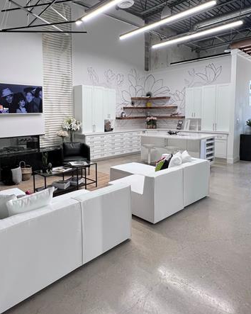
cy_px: 131
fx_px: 204
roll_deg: +1.1
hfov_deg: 61.8
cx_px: 87
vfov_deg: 74.5
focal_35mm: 22
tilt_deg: -4.4
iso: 160
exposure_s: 1/120
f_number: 1.8
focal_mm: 1.57
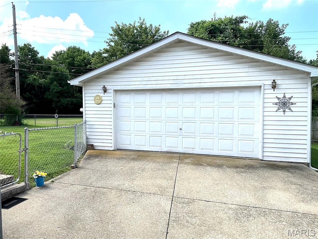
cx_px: 159
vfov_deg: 48.2
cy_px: 120
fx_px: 266
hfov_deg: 61.7
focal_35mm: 29
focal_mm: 3
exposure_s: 1/1626
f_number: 1.8
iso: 25
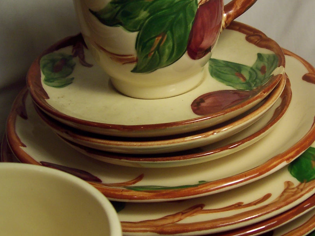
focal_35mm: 55
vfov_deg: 26.5
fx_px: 500
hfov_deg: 34.3
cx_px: 234
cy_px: 106
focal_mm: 5.6
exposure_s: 1/180
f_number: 2.8
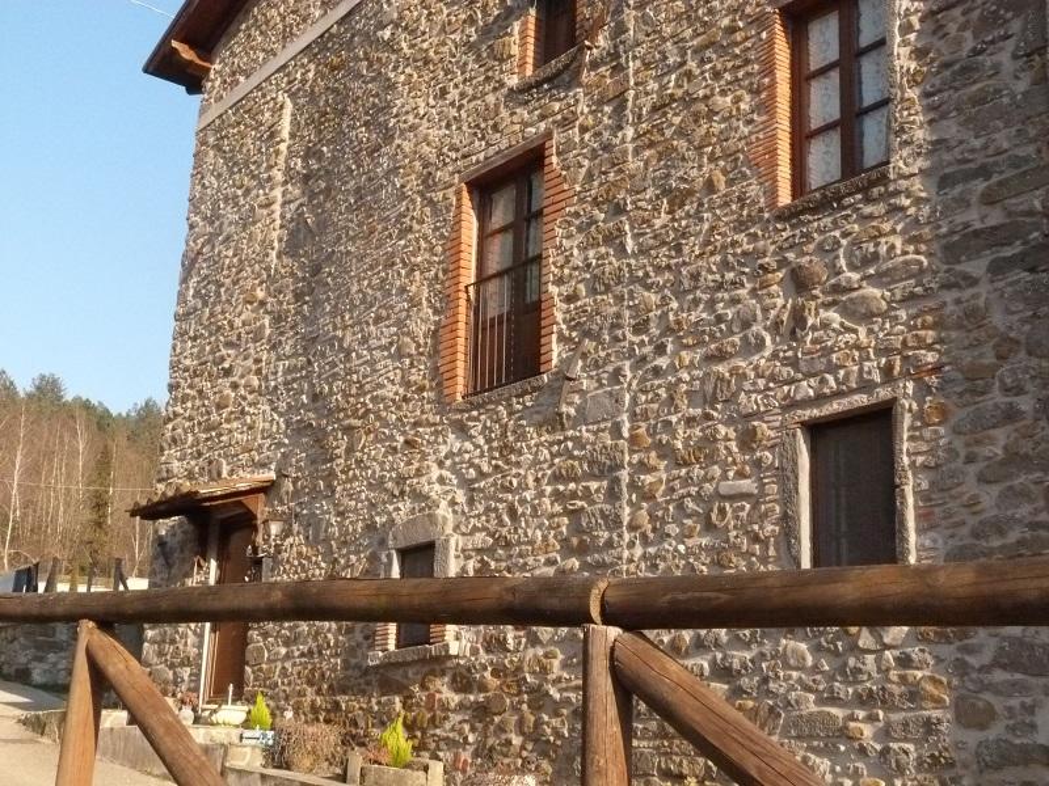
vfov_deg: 29.1
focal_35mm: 50
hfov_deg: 38.2
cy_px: 393
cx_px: 524
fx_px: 1515
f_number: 5.6
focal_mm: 9
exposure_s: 1/1000
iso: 800
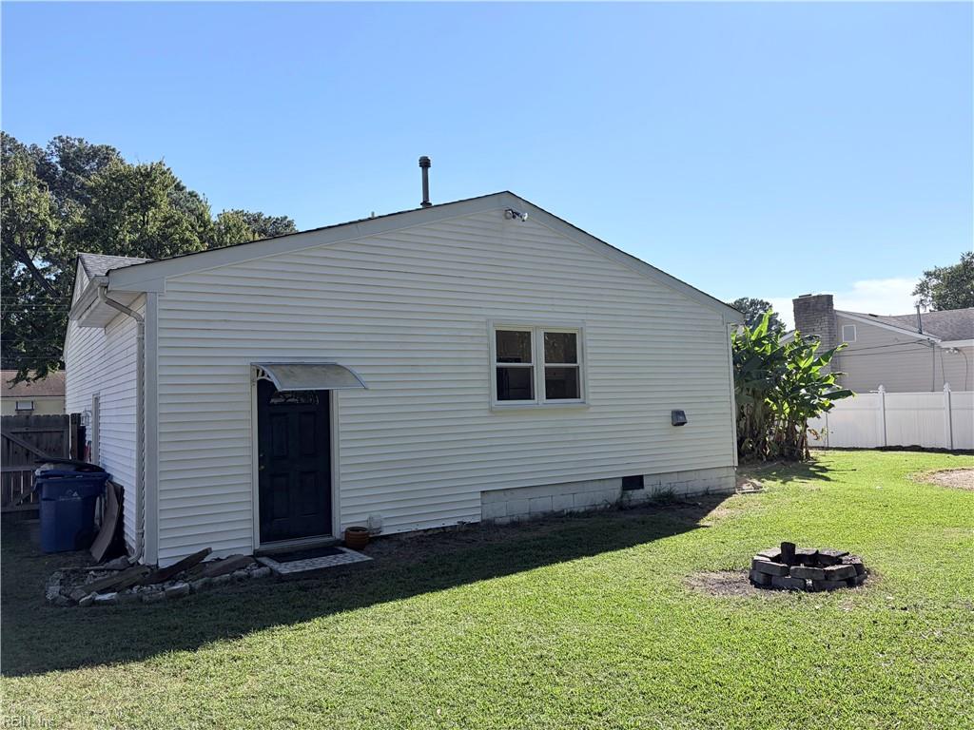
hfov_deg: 67.3
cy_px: 365
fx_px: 732
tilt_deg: +5.1
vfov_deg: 53.1
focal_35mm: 26
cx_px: 487
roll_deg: +2.1
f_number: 1.6
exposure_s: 1/3279
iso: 50
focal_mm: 5.96
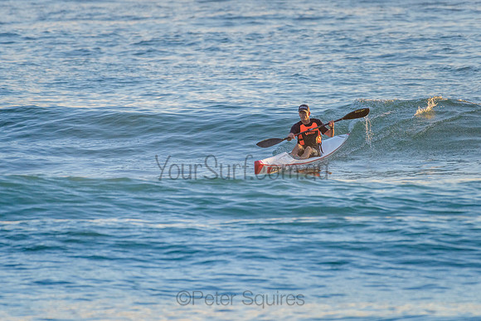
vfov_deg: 2.2
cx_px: 269
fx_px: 8185
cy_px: 132
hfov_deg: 3.4
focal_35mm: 612
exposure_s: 1/2000
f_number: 5.6
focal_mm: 500
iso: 900
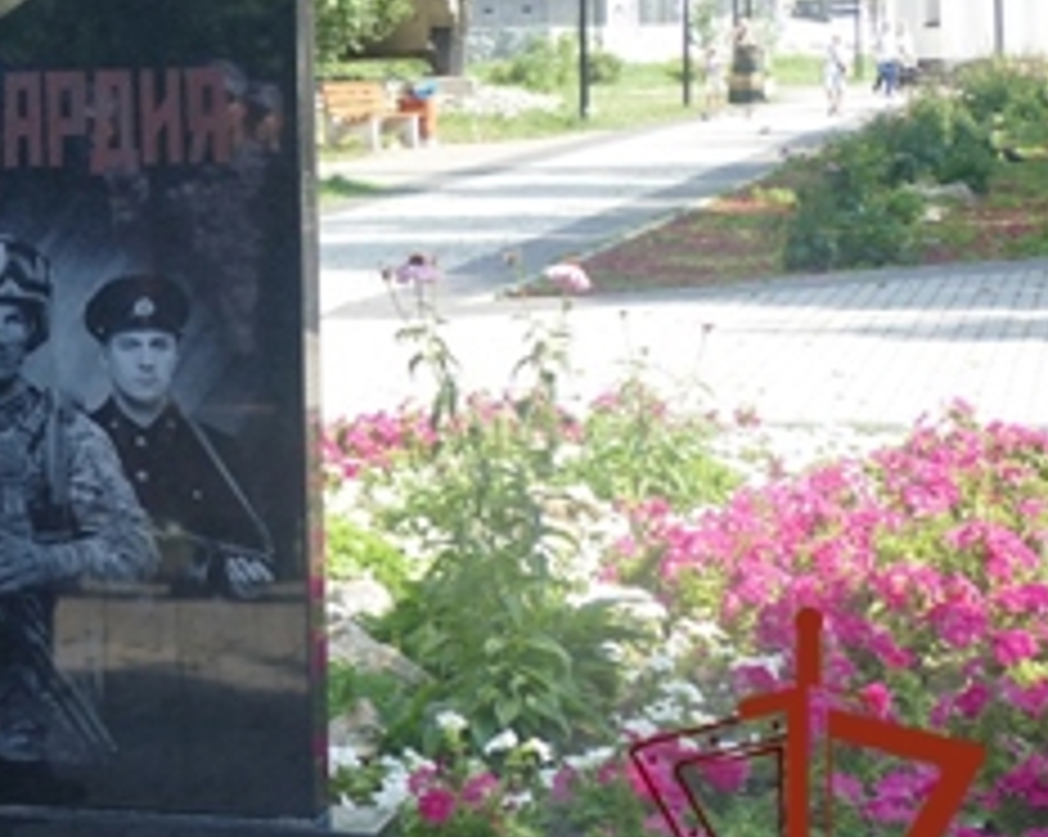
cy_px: 9
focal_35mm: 124
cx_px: -603
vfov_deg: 12.3
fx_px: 3843
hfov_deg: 14.3
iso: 125
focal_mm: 15.02
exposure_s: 1/400
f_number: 3.2
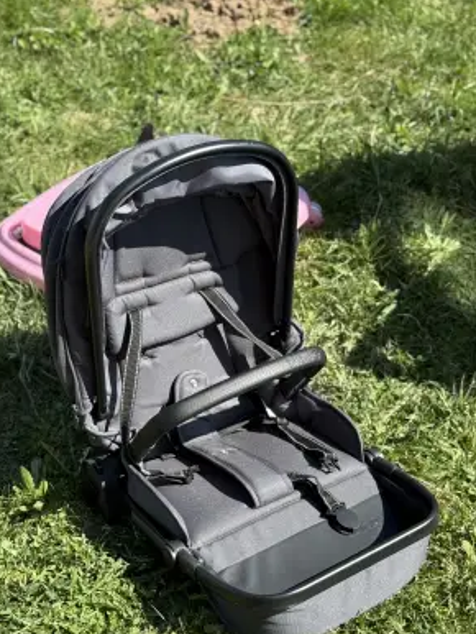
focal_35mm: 56
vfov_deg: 34.3
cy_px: 365
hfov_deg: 26.1
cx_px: 222
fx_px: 1026
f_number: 1.78
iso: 64
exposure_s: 1/1575
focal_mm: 6.76
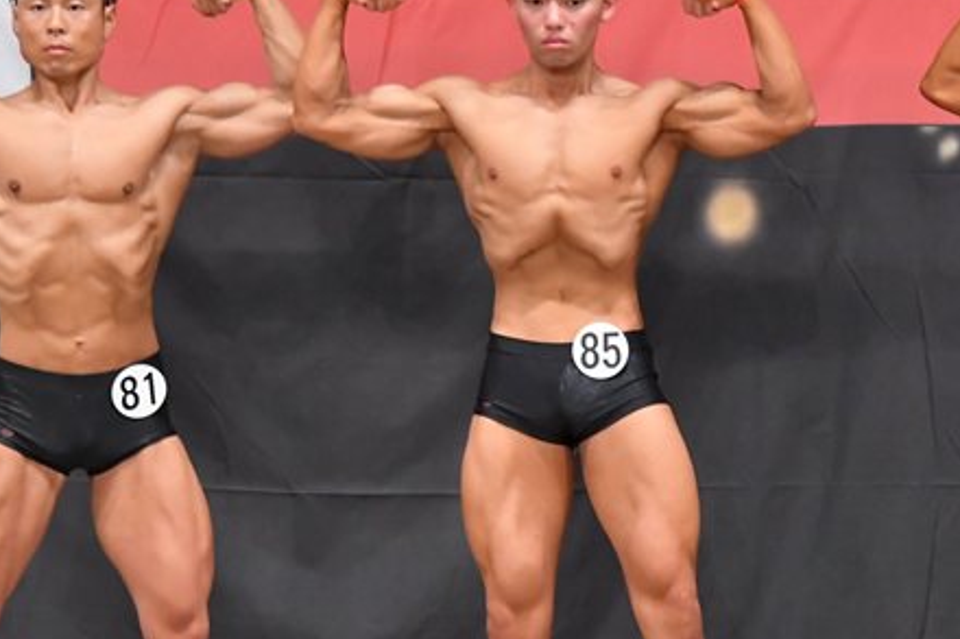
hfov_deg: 5.4
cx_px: 776
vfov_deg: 3.6
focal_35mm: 382
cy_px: 399
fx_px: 10182
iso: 6400
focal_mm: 145
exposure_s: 1/400
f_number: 5.6
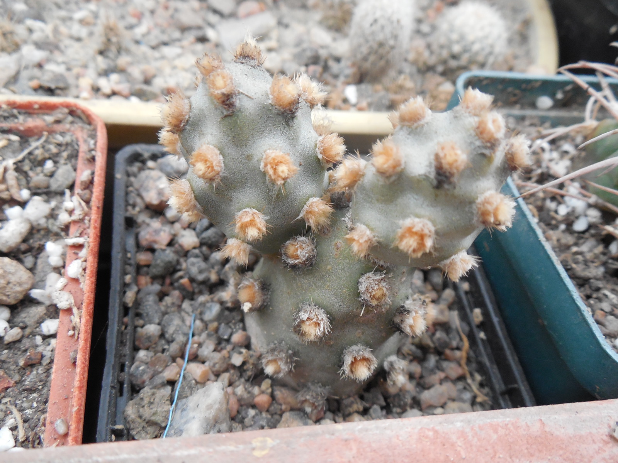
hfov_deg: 58.4
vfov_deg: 45.4
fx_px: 553
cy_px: 232
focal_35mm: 31
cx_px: 309
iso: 400
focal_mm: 5.6
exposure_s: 1/30
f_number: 3.6
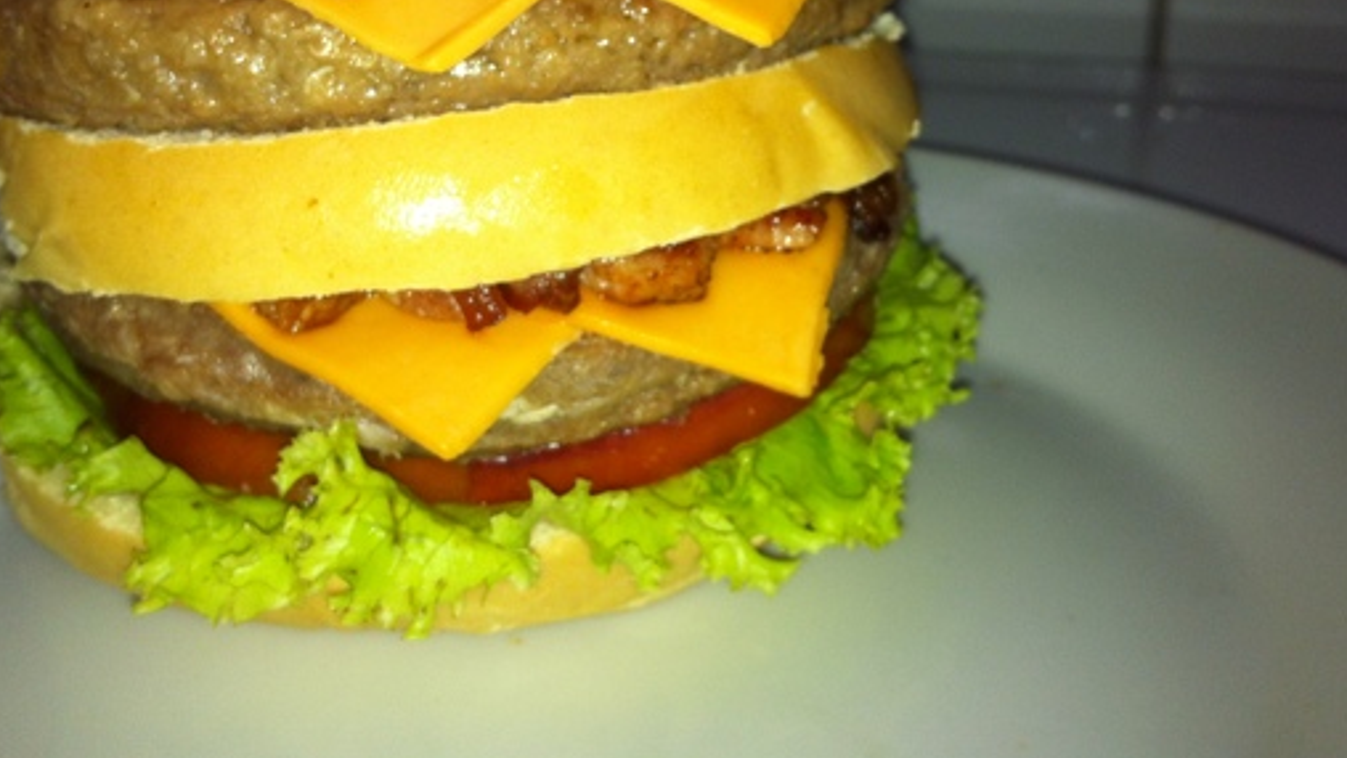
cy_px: 183
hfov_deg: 45.5
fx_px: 1608
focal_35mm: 45
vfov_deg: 26.2
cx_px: 689
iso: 80
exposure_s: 1/91
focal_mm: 3.85
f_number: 2.8
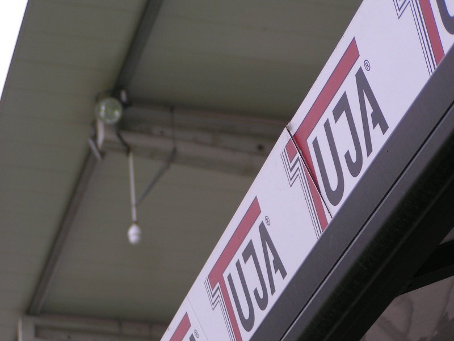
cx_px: 227
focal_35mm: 131
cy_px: 170
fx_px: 1718
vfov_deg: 11.3
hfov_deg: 15.1
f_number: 3.5
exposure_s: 1/320
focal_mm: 20
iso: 50
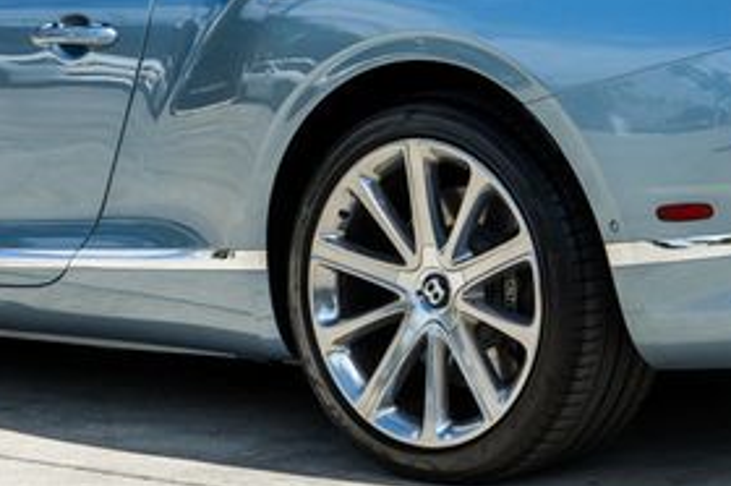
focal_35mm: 162
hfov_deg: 12.7
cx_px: 428
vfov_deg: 8.4
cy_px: 17
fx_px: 3286
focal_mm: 42
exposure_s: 1/160
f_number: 8
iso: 200
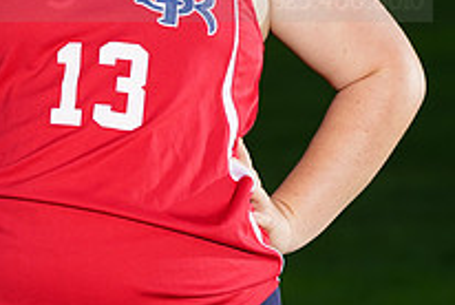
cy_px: -43
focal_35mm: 444
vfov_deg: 3.1
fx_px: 5620
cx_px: 4
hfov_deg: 4.6
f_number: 5
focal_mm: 158
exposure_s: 1/125
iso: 320
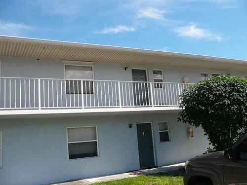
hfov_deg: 52.6
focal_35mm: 35
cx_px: 124
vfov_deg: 40.7
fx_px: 250
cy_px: 92
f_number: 5
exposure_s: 1/400
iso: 80
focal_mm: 5.2
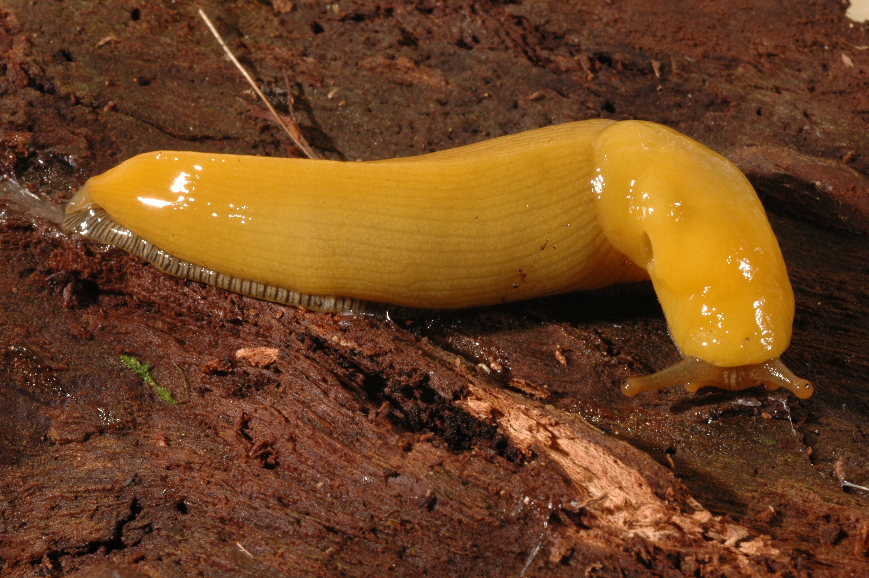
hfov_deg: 22.6
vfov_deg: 15.2
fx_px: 2171
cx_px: 434
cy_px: 289
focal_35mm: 90
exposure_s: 1/125
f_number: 40
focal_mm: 60
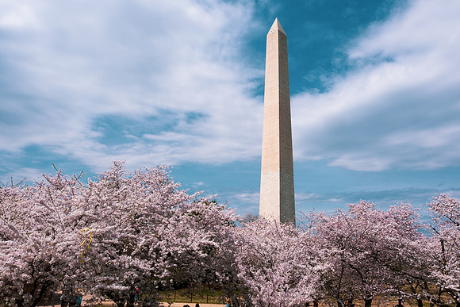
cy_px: 154
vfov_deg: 50.9
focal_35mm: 25
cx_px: 230
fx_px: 322
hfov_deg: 71.1
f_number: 11
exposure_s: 1/300
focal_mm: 16
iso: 160
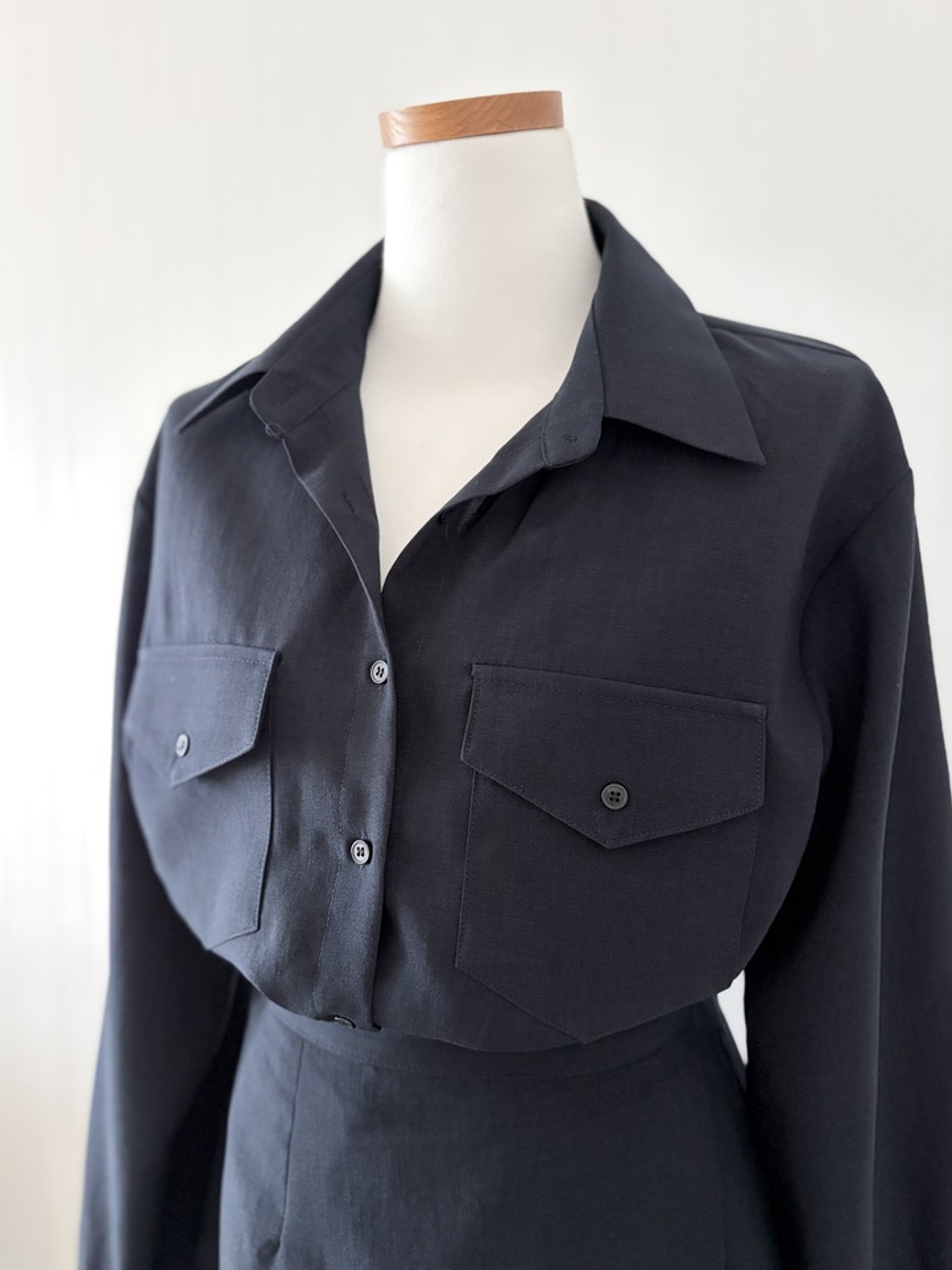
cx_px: 483
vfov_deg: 65.3
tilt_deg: -5.8
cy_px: 657
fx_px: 990
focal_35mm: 27
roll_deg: -0.6
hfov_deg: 51.3
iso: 320
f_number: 1.6
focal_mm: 5.96
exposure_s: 1/60
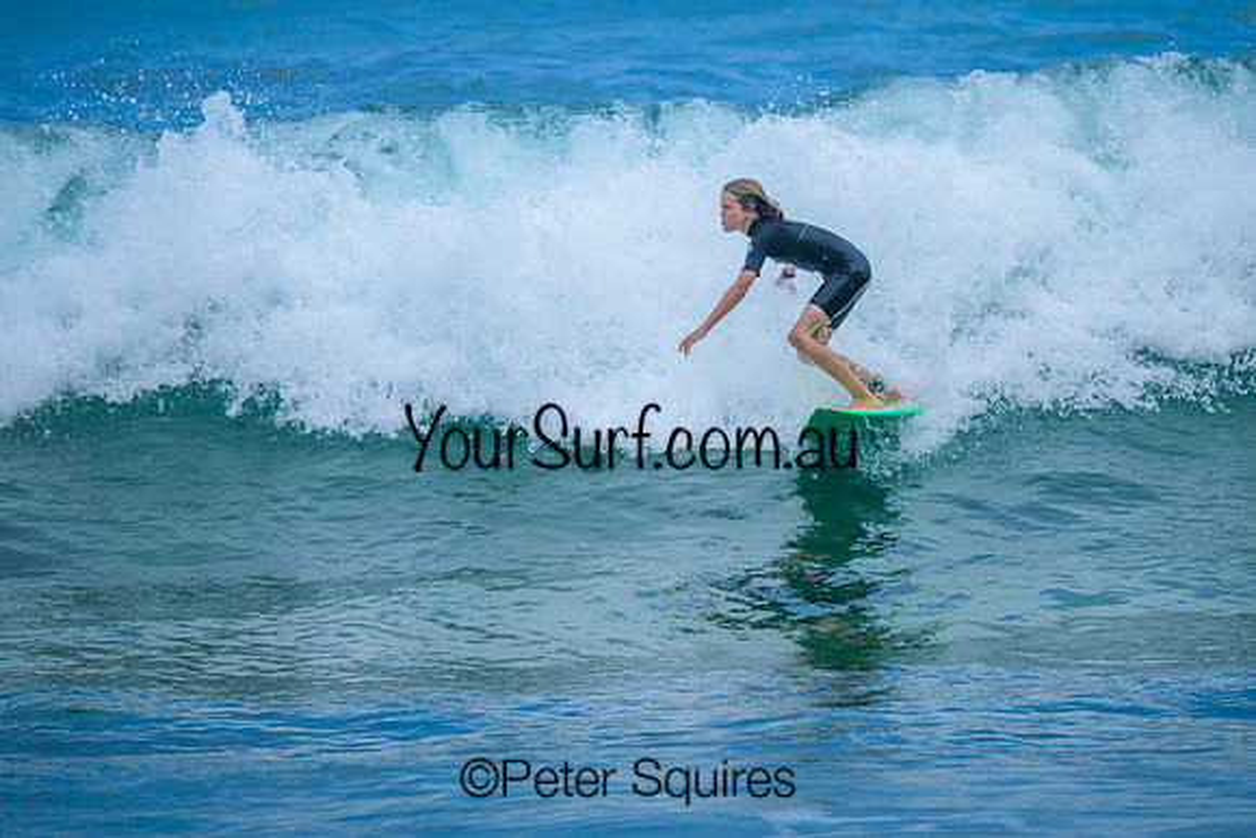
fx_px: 38352
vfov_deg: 1.3
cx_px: 768
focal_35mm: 1099
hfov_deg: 1.9
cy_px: 282
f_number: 6.3
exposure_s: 1/3200
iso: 500
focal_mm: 800
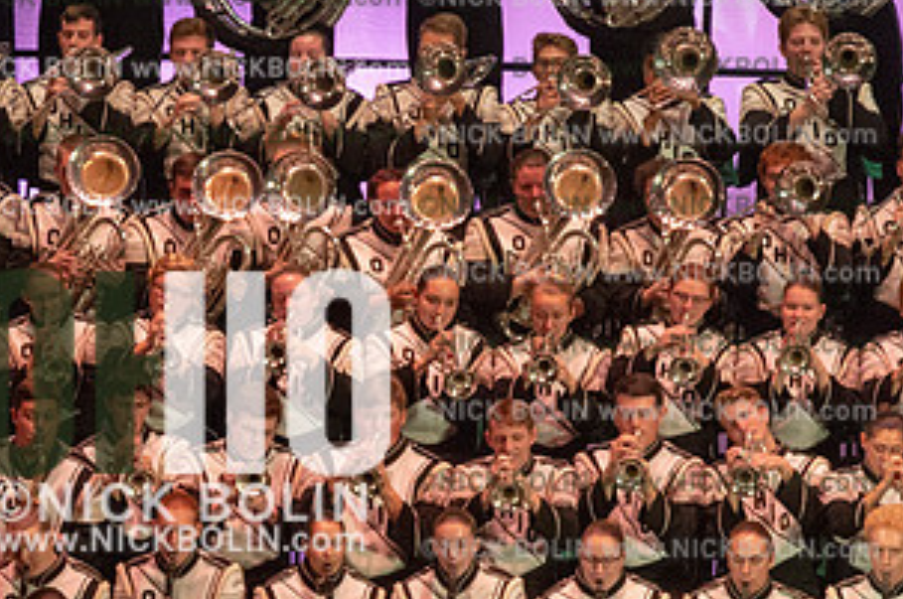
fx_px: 11520
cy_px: 411
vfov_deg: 3.0
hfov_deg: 4.5
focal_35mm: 460
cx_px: 179
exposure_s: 1/250
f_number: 5.6
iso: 8000
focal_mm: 240
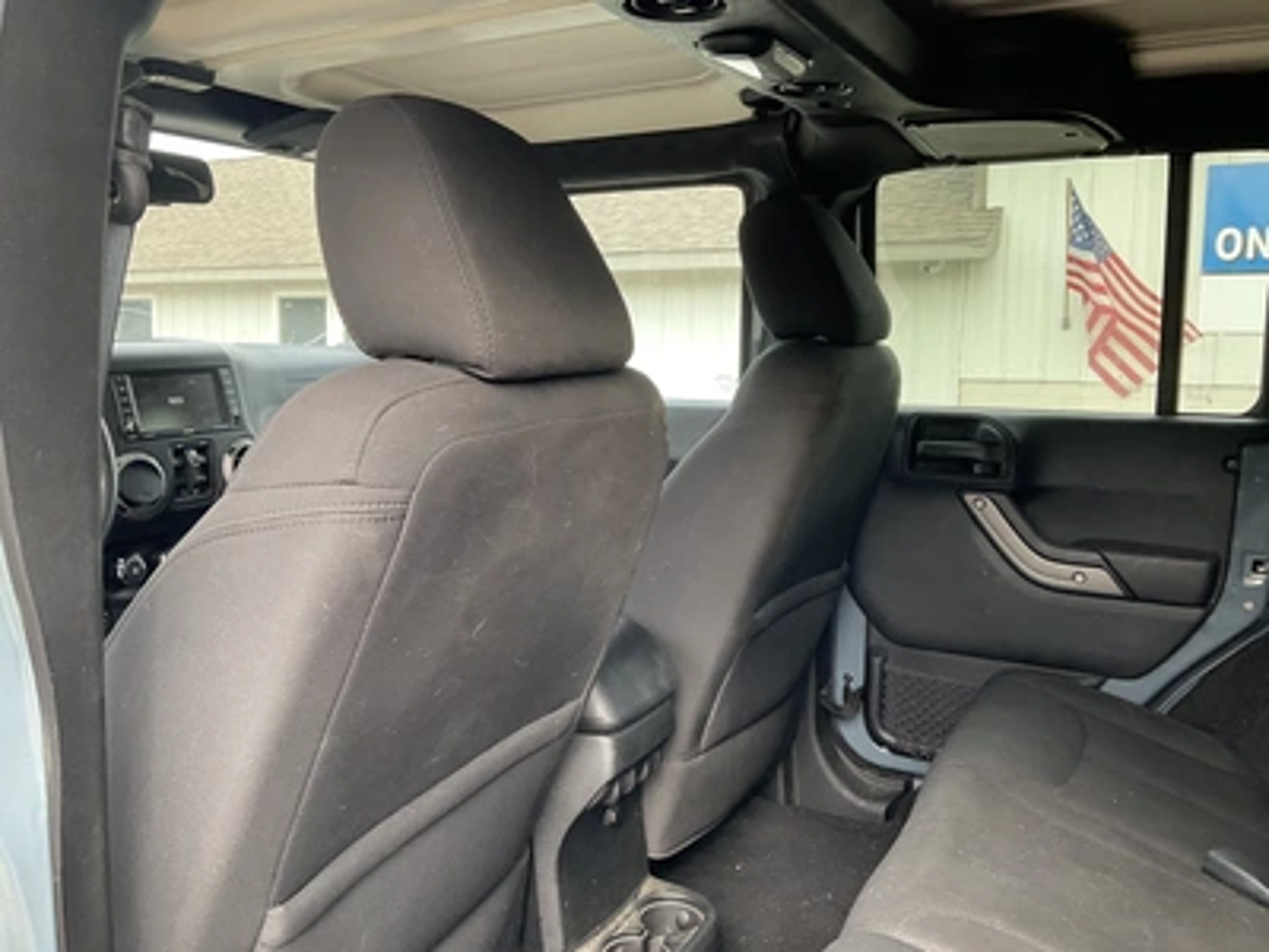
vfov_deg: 48.2
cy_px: 476
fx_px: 1063
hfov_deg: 61.7
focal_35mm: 29
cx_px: 634
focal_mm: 3
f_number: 1.8
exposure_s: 1/122
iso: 50
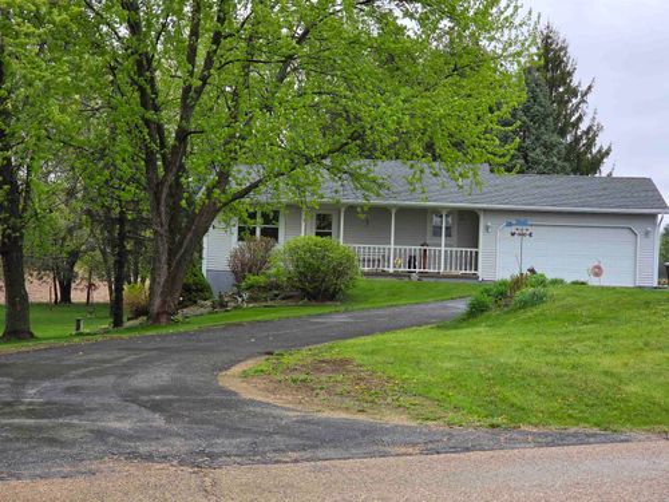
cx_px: 334
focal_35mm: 69
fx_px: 1334
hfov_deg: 28.2
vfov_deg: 21.3
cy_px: 251
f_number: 2.4
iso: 25
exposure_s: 1/192
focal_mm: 7
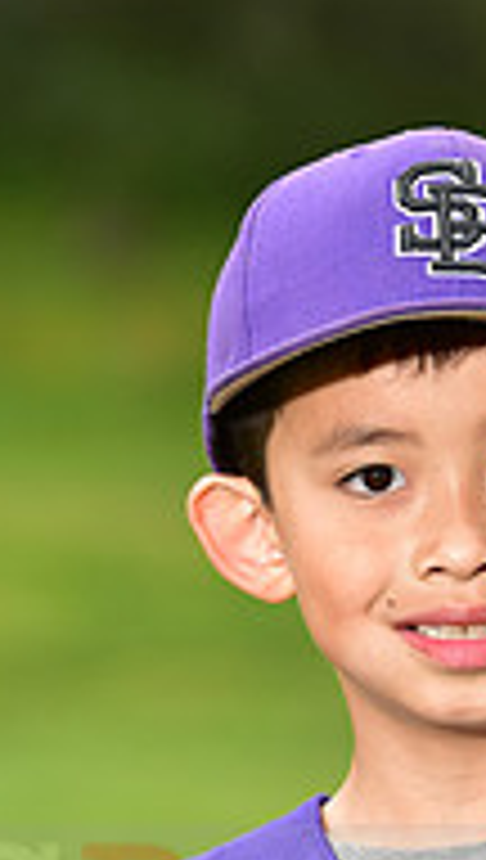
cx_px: 556
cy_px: 887
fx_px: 11592
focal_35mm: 508
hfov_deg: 2.4
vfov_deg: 4.2
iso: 400
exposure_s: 1/250
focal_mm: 160
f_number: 5.6
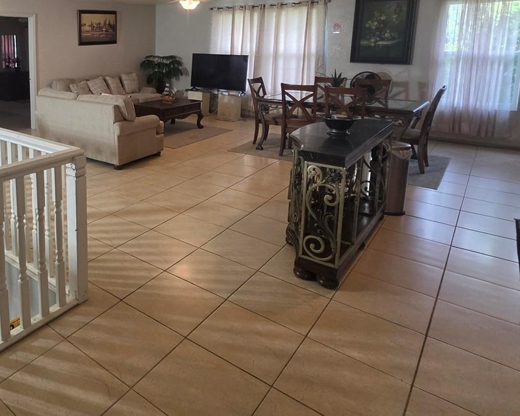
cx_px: 92
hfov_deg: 61.5
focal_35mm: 25
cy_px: 114
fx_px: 385
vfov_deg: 54.6
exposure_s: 1/120
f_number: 1.9
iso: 250
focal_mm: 2.2
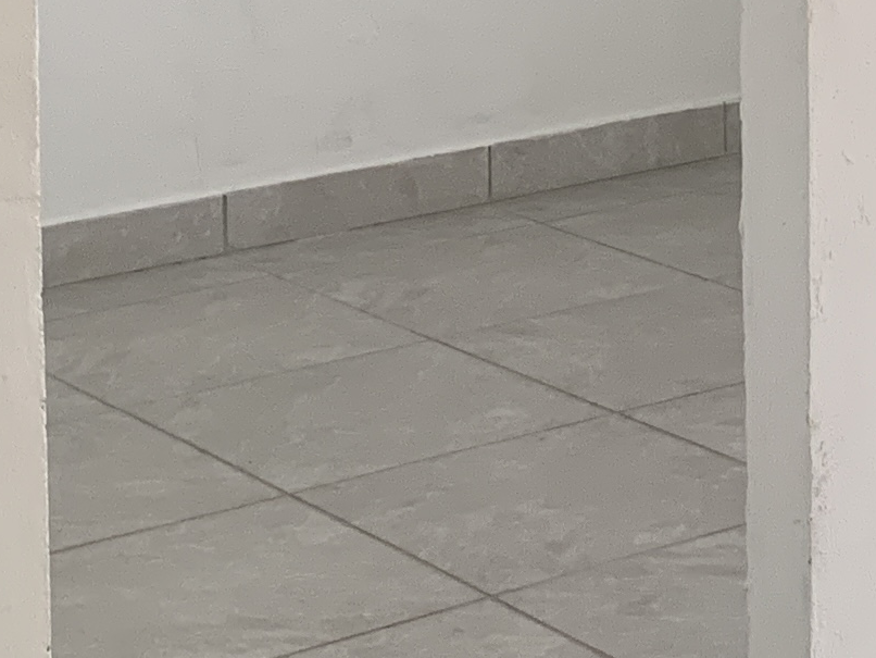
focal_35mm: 130
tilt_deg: -3.3
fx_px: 3291
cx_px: 960
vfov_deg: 10.9
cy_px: -386
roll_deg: -0.1
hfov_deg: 14.8
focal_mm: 4.25
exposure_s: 1/72
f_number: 1.8
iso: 100
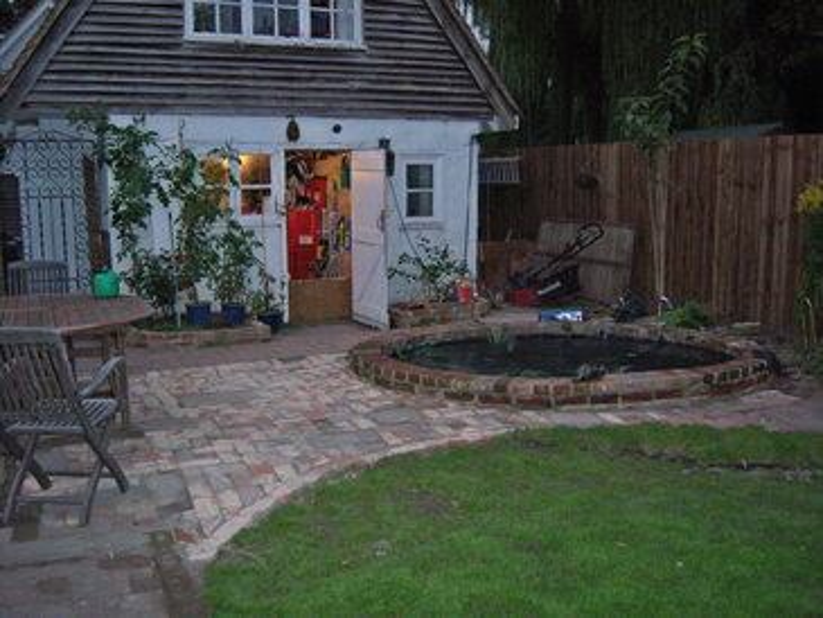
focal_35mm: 36
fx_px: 856
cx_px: 412
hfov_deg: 51.3
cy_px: 309
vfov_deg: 39.7
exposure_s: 1/60
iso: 160
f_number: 2.8
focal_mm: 7.5
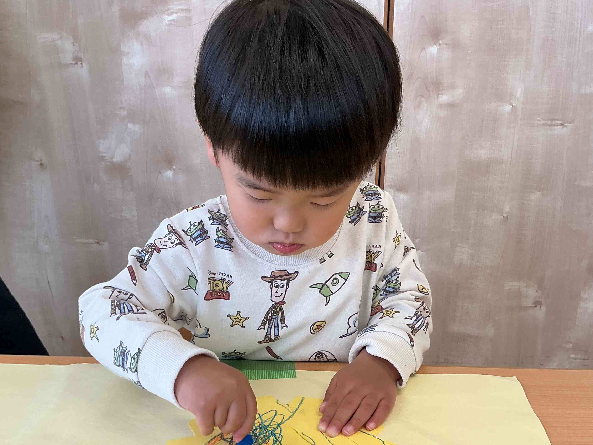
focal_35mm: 41
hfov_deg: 45.8
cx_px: 289
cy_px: 310
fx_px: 702
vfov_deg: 34.7
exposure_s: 1/120
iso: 40
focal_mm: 3
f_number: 1.8
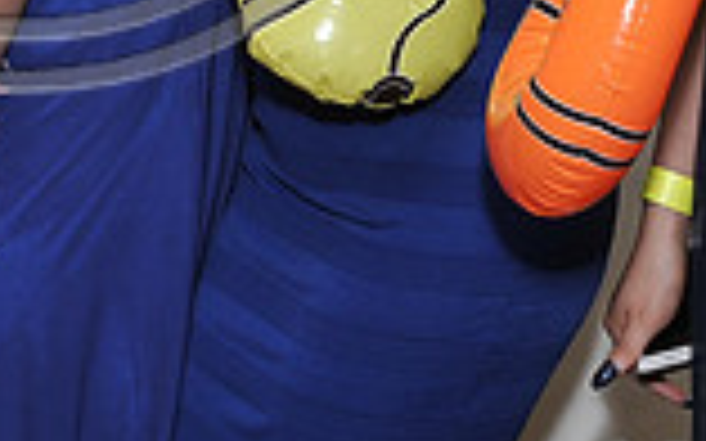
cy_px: -374
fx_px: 3039
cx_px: 18
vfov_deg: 8.0
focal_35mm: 158
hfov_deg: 13.1
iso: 800
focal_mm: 42
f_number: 6.3
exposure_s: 1/60
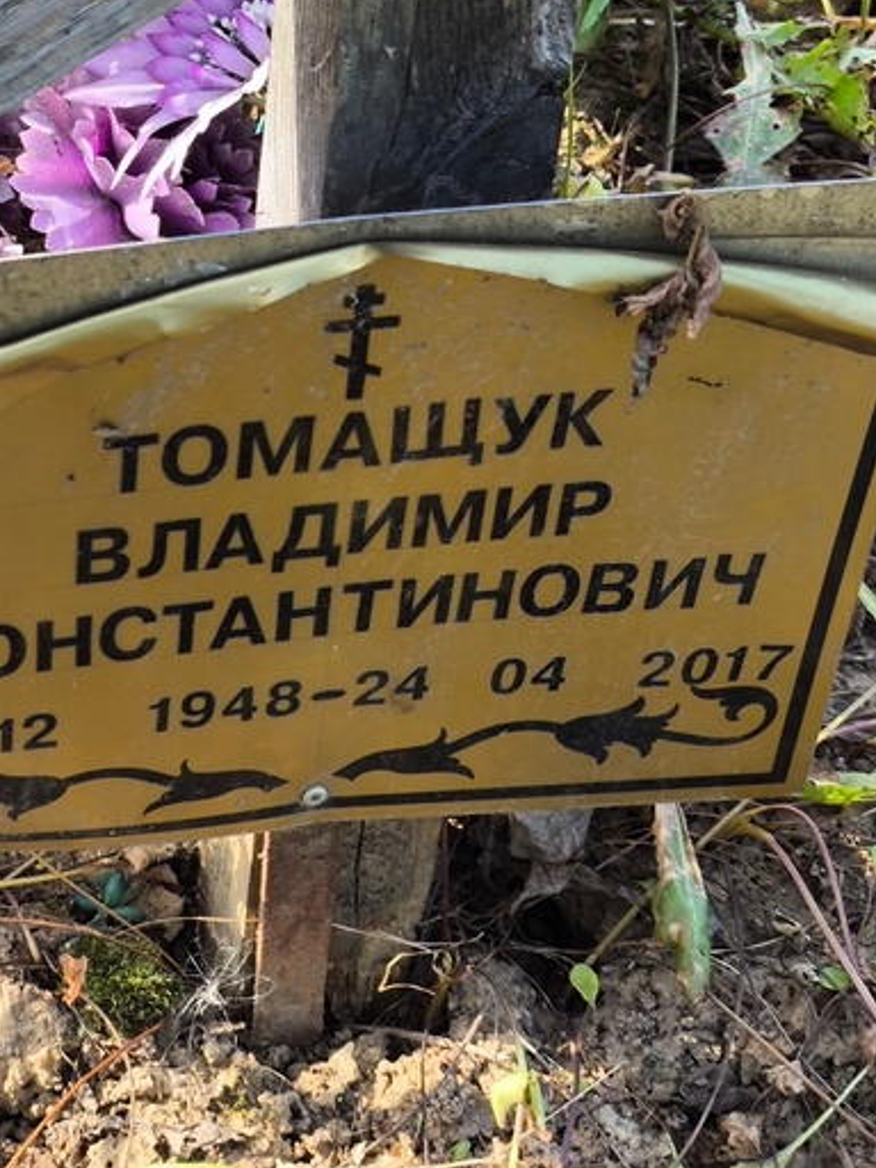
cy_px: 490
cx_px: 181
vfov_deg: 25.0
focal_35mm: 78
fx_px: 2632
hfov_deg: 18.7
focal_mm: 4.71
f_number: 1.7
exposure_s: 1/324
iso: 50
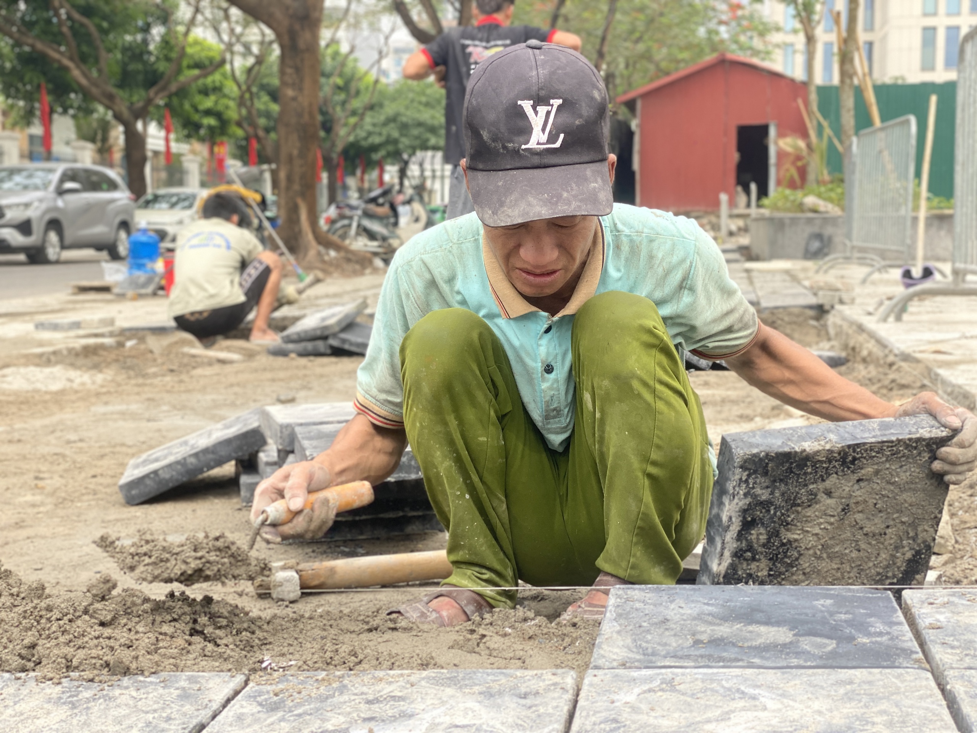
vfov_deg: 28.0
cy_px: 366
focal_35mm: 52
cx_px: 488
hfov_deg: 36.8
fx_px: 1468
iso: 20
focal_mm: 6
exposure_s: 1/298
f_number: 2
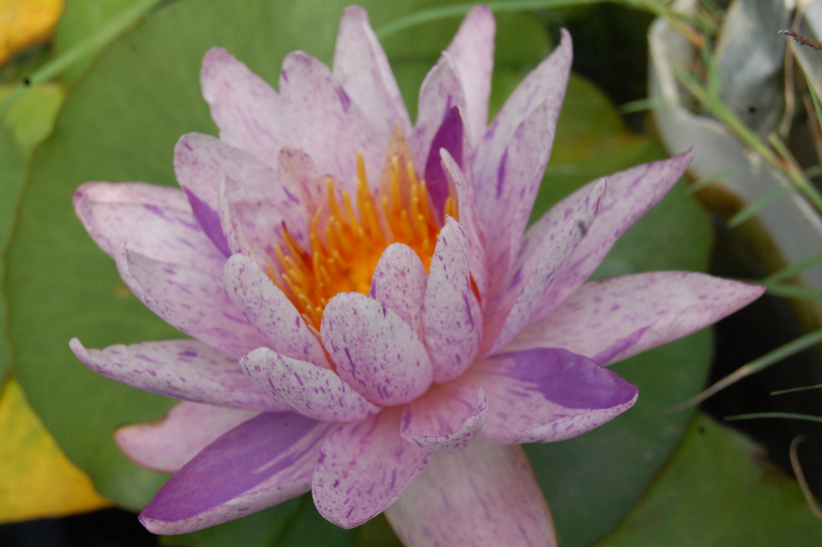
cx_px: 411
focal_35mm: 68
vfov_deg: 20.1
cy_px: 274
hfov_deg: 29.9
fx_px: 1540
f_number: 11
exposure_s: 1/800
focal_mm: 45
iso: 800
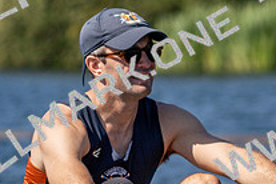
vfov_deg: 1.9
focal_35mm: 705
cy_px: 185
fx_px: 5405
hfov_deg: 2.9
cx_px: 379
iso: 250
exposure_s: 1/2000
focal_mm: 252
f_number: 5.6
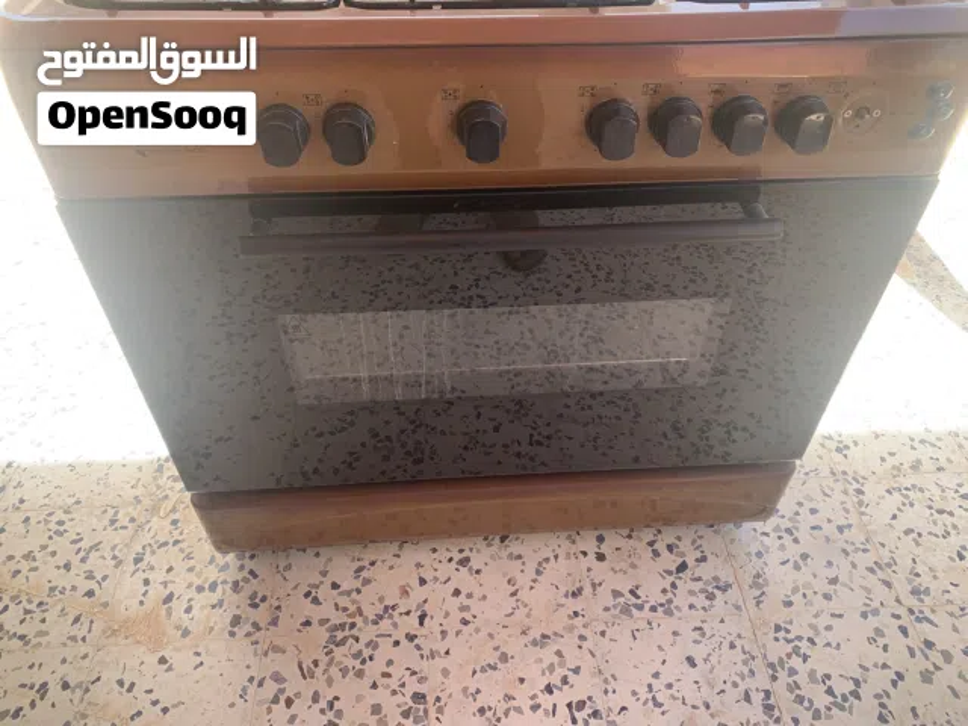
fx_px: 727
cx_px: 484
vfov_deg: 53.1
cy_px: 363
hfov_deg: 67.3
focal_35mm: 26
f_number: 1.8
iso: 25
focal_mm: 4.25
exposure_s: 1/219
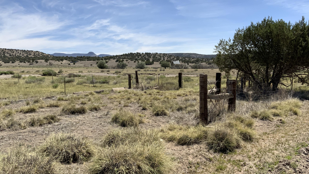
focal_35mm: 32
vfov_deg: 36.7
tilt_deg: -5.3
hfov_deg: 61.0
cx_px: 154
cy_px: 93
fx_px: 262
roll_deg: +0.8
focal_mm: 3
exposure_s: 1/2667
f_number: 1.8
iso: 20
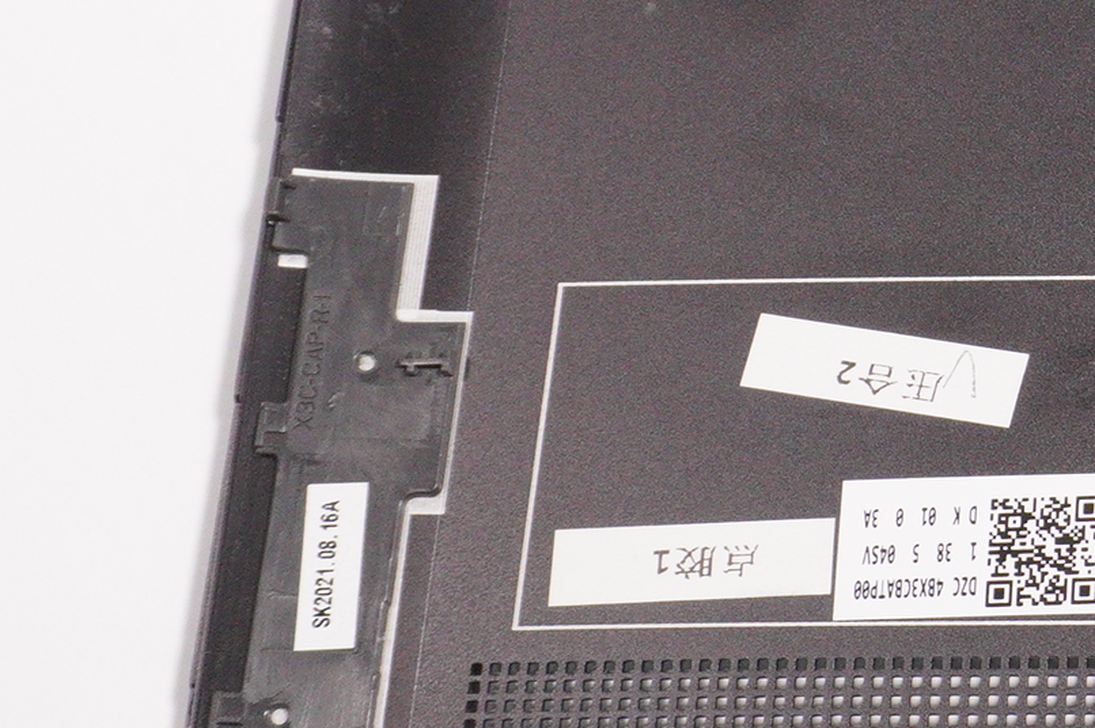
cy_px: 208
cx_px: 1878
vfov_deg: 12.2
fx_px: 3404
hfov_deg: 15.9
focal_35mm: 112
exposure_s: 1/200
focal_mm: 20
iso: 1250
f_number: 5.6
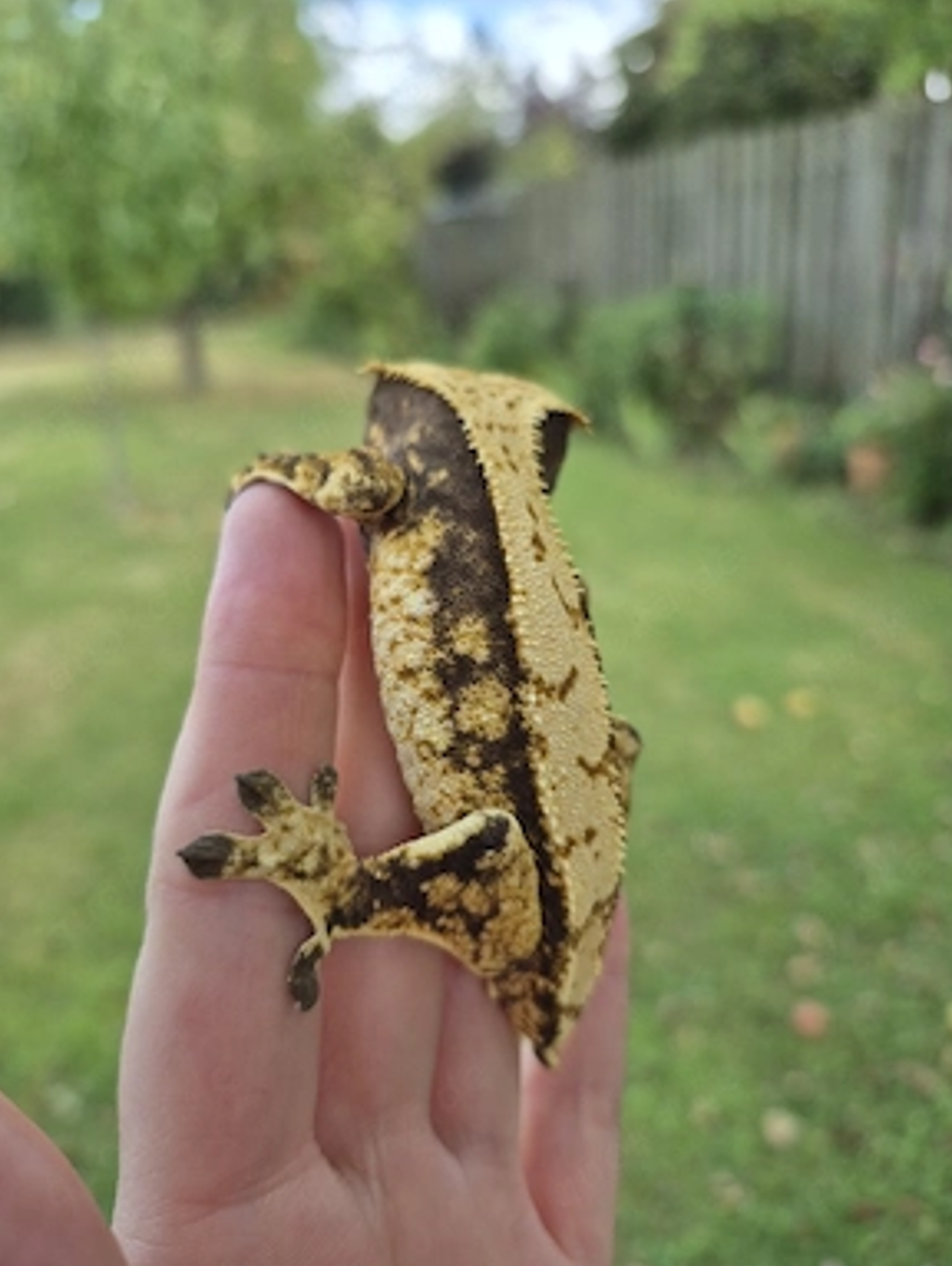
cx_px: 463
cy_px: 654
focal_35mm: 24
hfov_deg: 56.9
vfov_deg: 71.5
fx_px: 879
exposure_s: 1/323
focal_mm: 5.4
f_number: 1.8
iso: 25
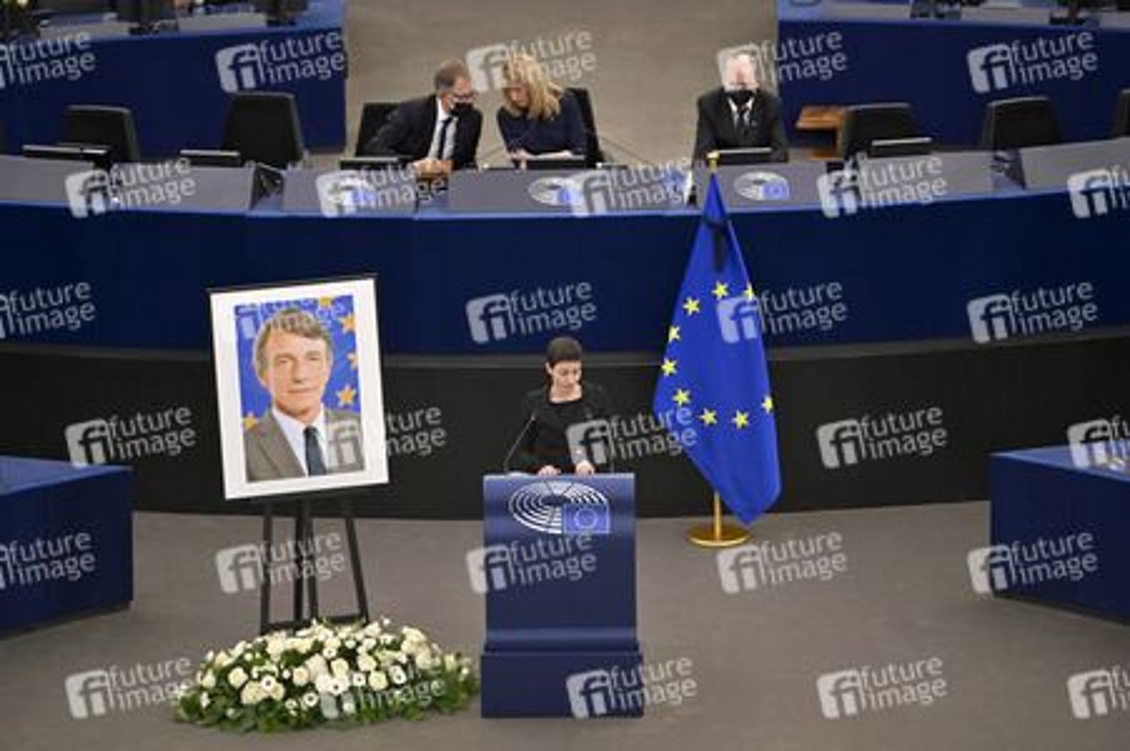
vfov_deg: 6.9
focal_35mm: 200
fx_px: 6273
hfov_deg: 10.3
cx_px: 565
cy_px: 376
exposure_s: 1/500
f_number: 2.8
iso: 1000
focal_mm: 200
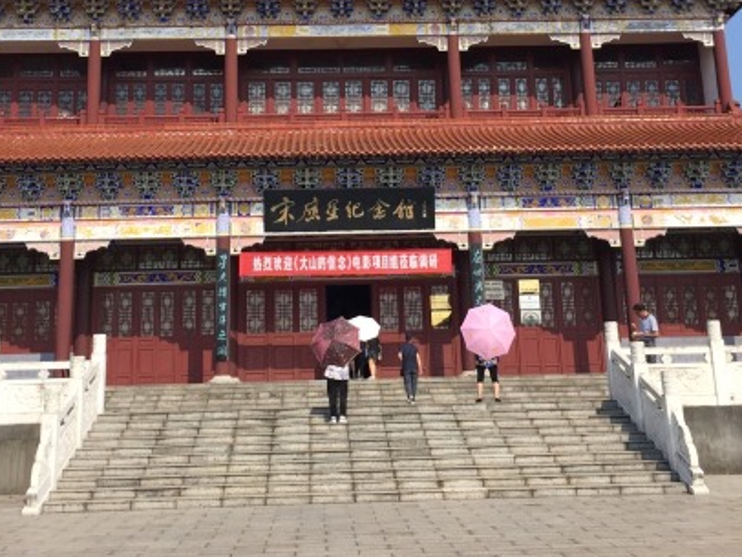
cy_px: 92
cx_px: 355
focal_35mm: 50
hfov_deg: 38.2
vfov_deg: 28.4
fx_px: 1072
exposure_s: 1/2083
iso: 32
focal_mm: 4.15
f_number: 2.2
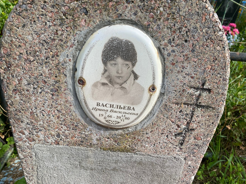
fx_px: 192
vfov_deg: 51.3
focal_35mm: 27
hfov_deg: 65.3
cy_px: 91
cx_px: 124
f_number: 1.8
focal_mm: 4.25
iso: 32
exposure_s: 1/1287
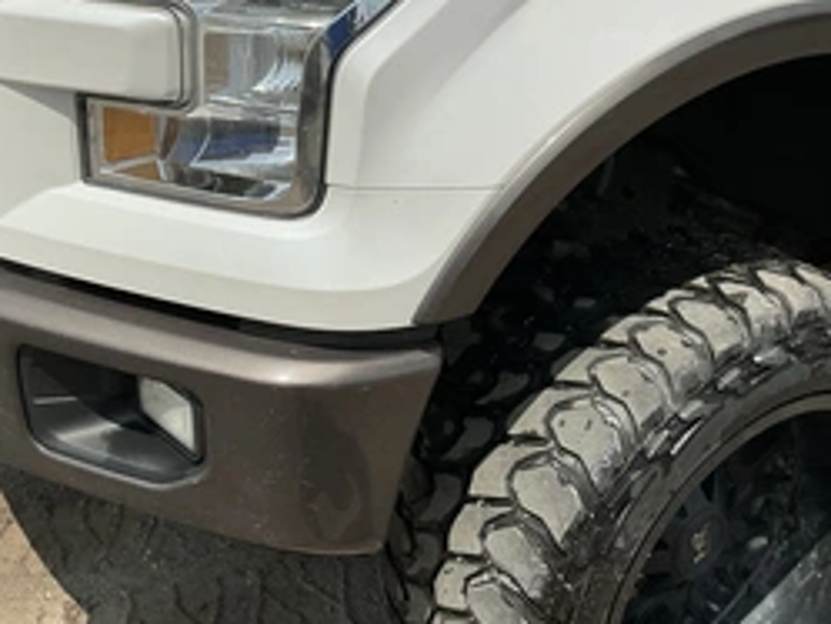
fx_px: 1081
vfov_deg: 32.1
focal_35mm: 45
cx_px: 431
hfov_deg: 42.1
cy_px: 260
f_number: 1.8
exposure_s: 1/2959
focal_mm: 3
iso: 25
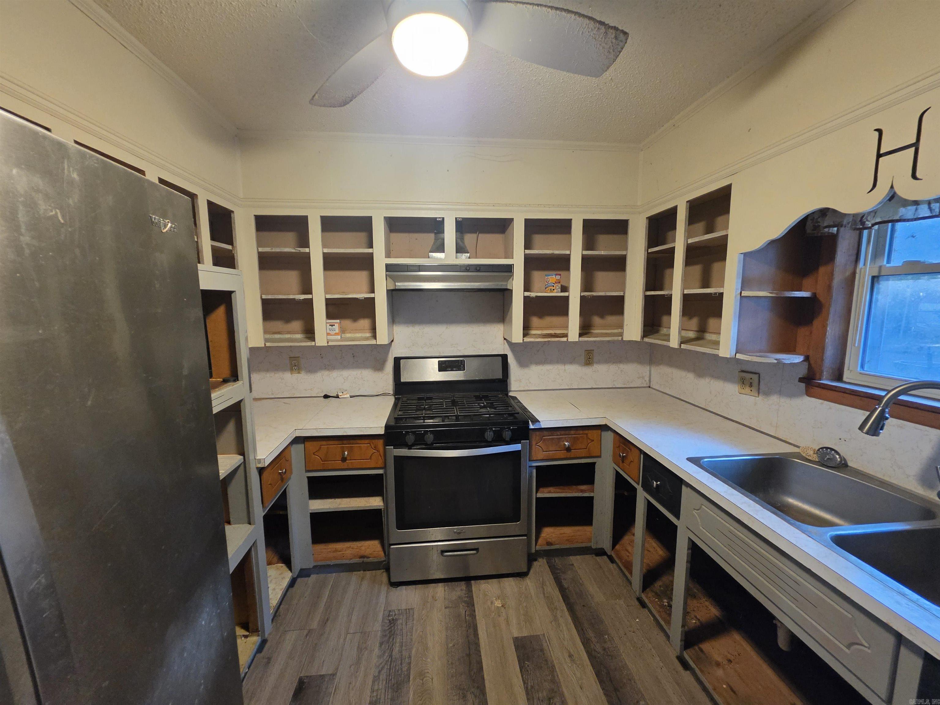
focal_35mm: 13
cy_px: 352
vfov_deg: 89.9
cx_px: 470
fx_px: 353
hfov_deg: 106.2
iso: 400
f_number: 1.9
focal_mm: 2.2
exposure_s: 1/60
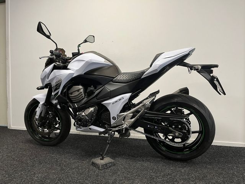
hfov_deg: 67.3
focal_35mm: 26
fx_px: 184
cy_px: 92
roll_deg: +0.0
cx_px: 122
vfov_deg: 53.1
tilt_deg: -0.9
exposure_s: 1/50
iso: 80
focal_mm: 5.1
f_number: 1.6
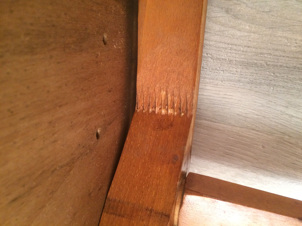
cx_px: 151
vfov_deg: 48.2
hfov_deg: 61.7
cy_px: 113
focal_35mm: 29
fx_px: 253
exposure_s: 1/33
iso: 320
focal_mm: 4.15
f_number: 2.2
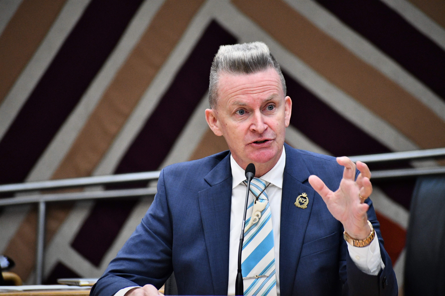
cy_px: 148
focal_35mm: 345
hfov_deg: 6.0
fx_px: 4264
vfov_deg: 4.0
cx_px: 222
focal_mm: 230
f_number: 5.6
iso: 3200
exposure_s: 1/125
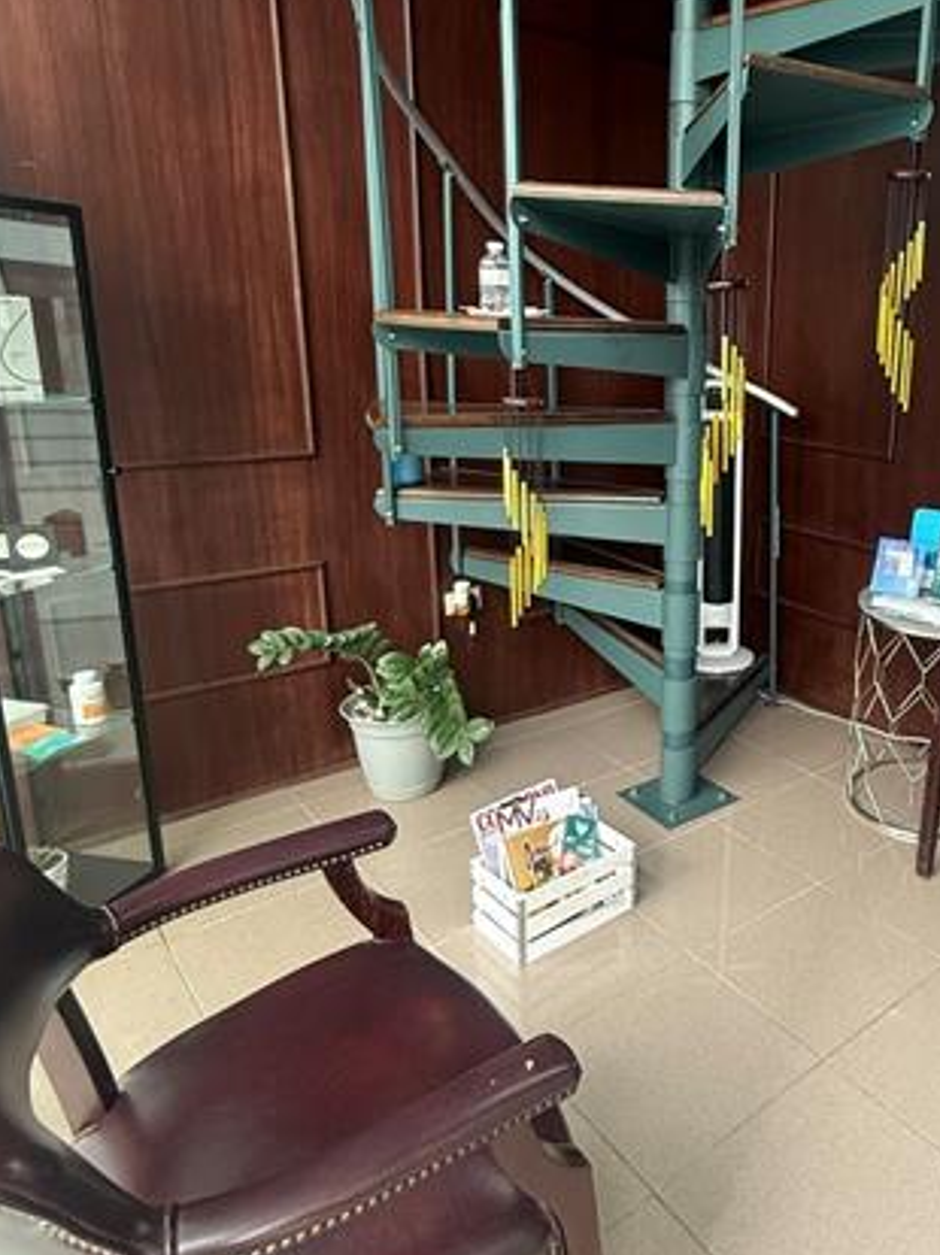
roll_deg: -3.3
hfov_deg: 48.5
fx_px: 942
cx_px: 810
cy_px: 561
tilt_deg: -13.5
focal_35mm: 26
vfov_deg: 67.2
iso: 200
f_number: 2.2
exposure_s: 1/120
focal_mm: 2.22
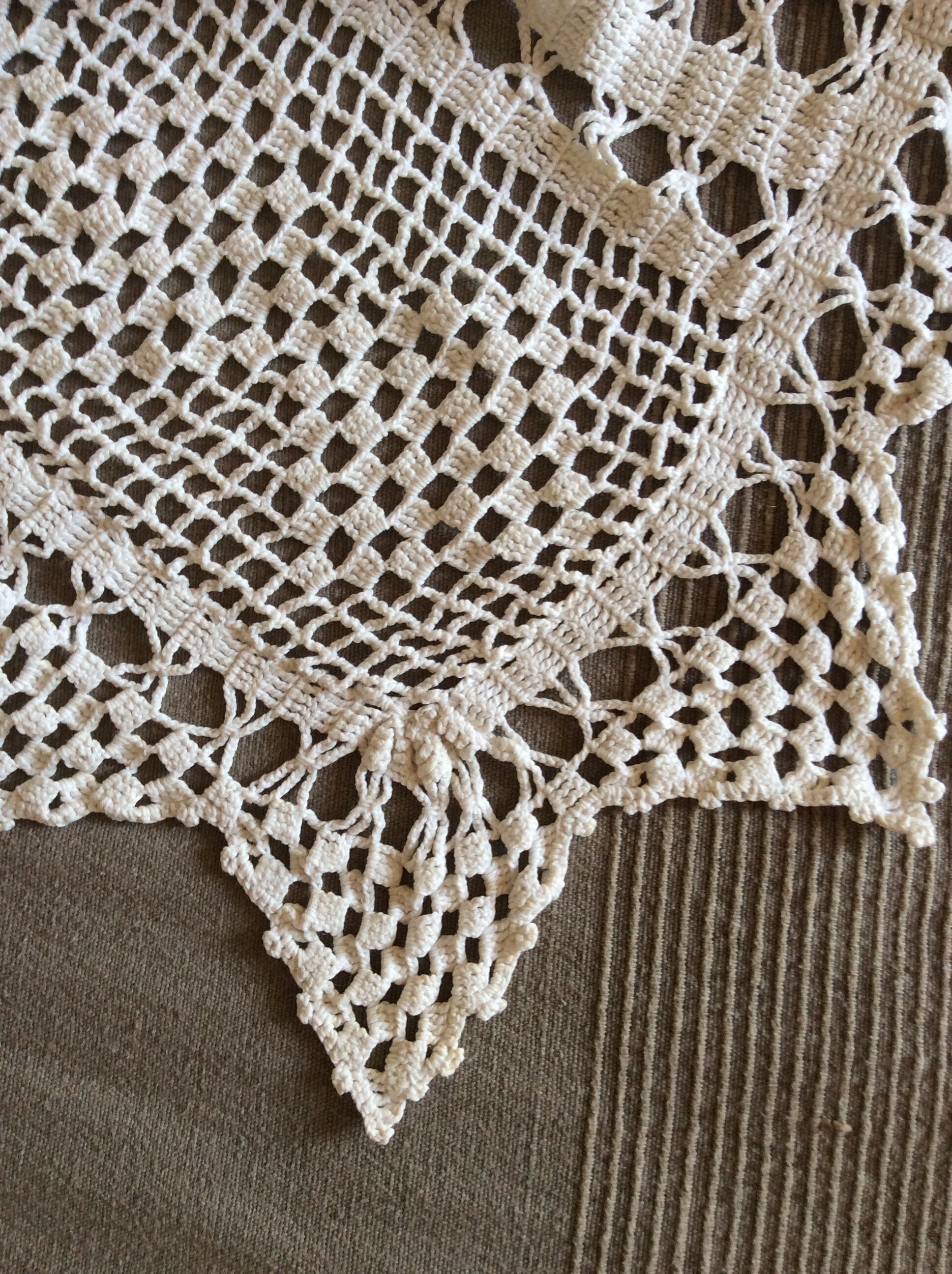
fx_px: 1177
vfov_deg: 56.9
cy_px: 637
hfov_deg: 44.1
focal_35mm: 32
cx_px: 476
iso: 40
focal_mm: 3.3
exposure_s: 1/33
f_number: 2.4
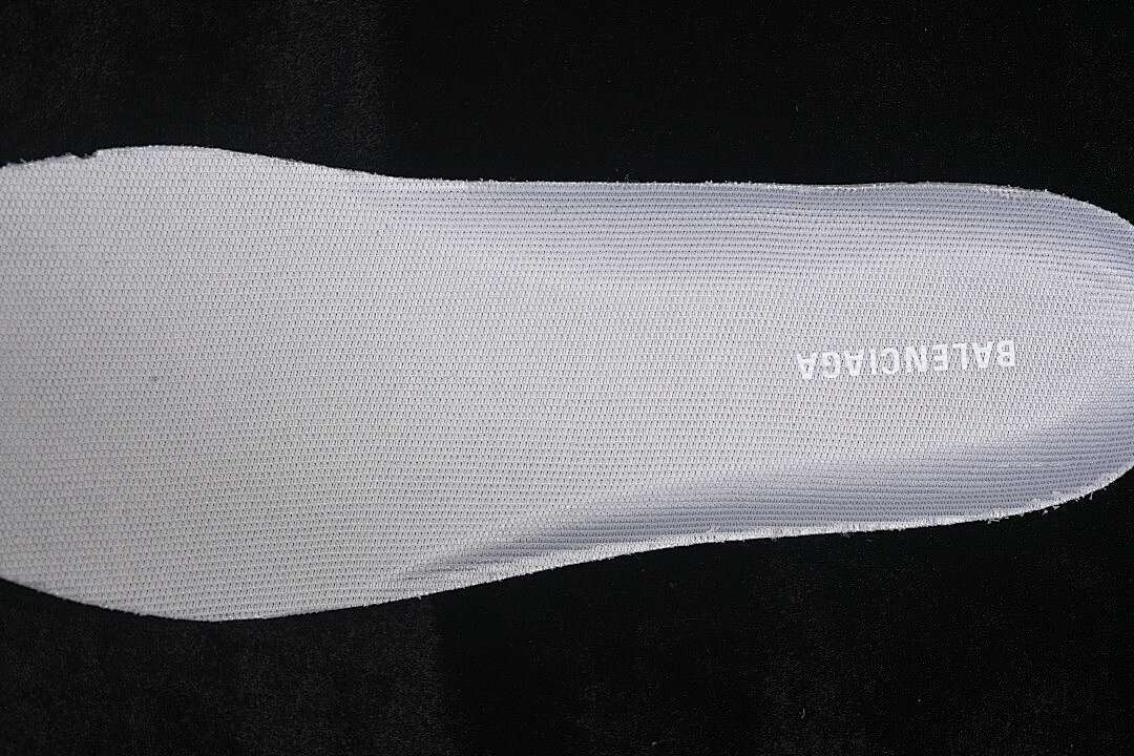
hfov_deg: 27.0
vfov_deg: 18.2
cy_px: 378
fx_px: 2362
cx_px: 567
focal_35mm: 75
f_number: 7.1
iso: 160
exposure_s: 1/60
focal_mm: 50
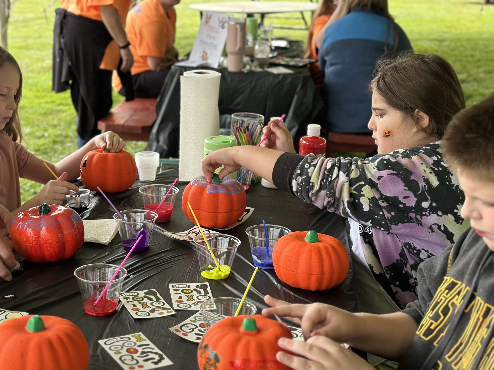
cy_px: 212
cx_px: 217
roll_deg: -2.0
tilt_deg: -15.1
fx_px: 928
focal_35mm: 65
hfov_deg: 29.8
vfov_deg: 22.6
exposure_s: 1/371
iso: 80
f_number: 1.78
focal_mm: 6.86
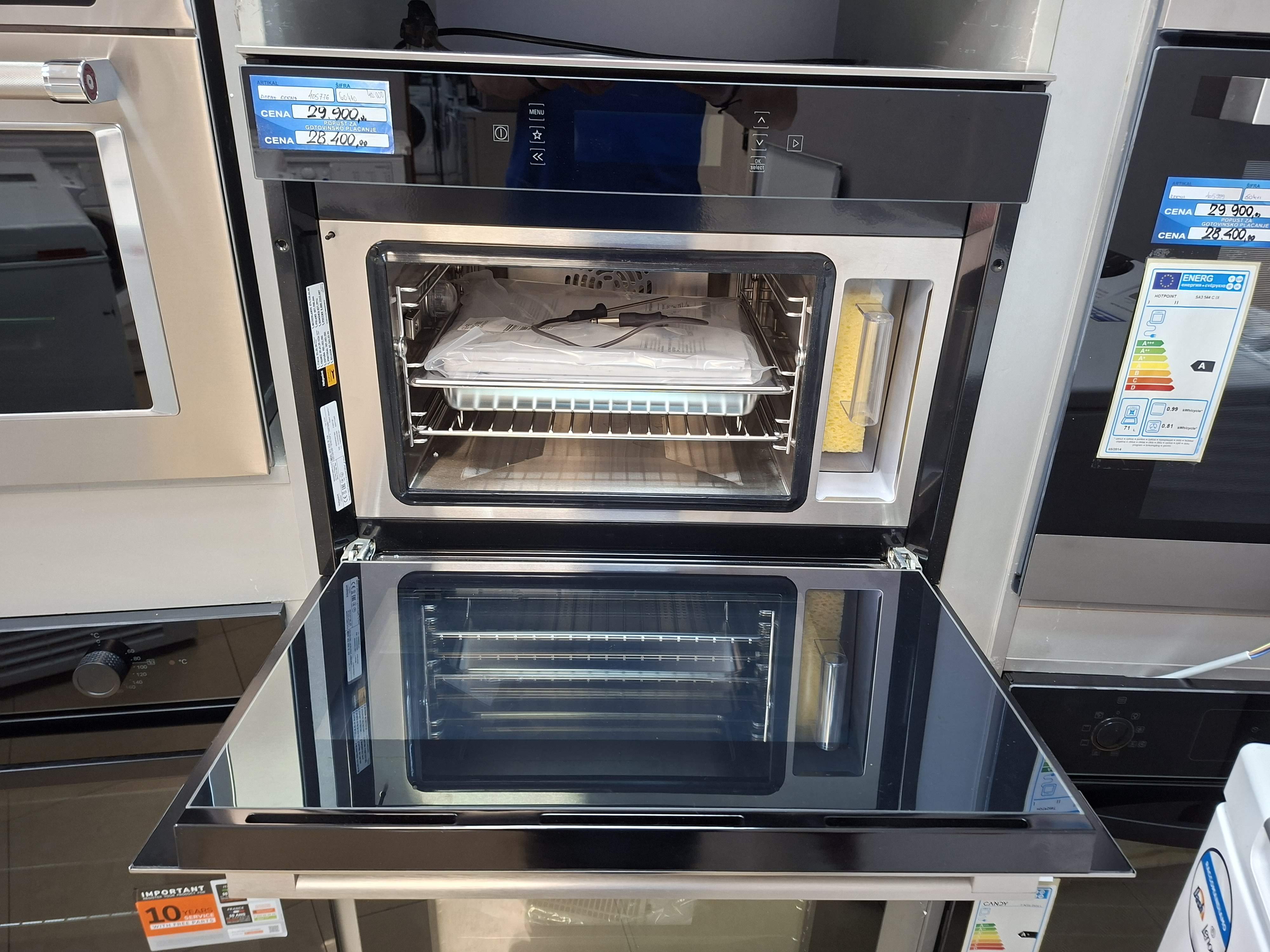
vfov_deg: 58.9
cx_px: 635
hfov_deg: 73.9
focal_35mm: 23
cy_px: 476
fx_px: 844
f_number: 1.8
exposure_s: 1/33
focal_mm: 5.54
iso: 250
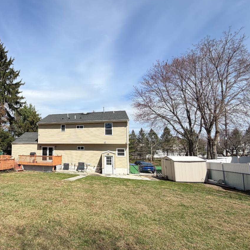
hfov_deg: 63.7
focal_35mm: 22
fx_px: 180
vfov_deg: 69.5
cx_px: 51
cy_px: 134
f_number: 2.2
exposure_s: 1/955
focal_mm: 2.22
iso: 20
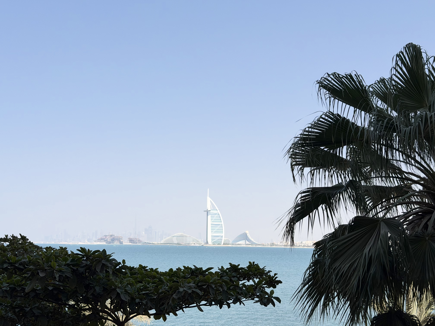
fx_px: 603
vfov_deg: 30.3
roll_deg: -0.1
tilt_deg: +7.8
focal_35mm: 48
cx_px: 218
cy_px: 163
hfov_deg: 39.7
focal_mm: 6.76
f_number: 1.78
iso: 80
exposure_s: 1/7874
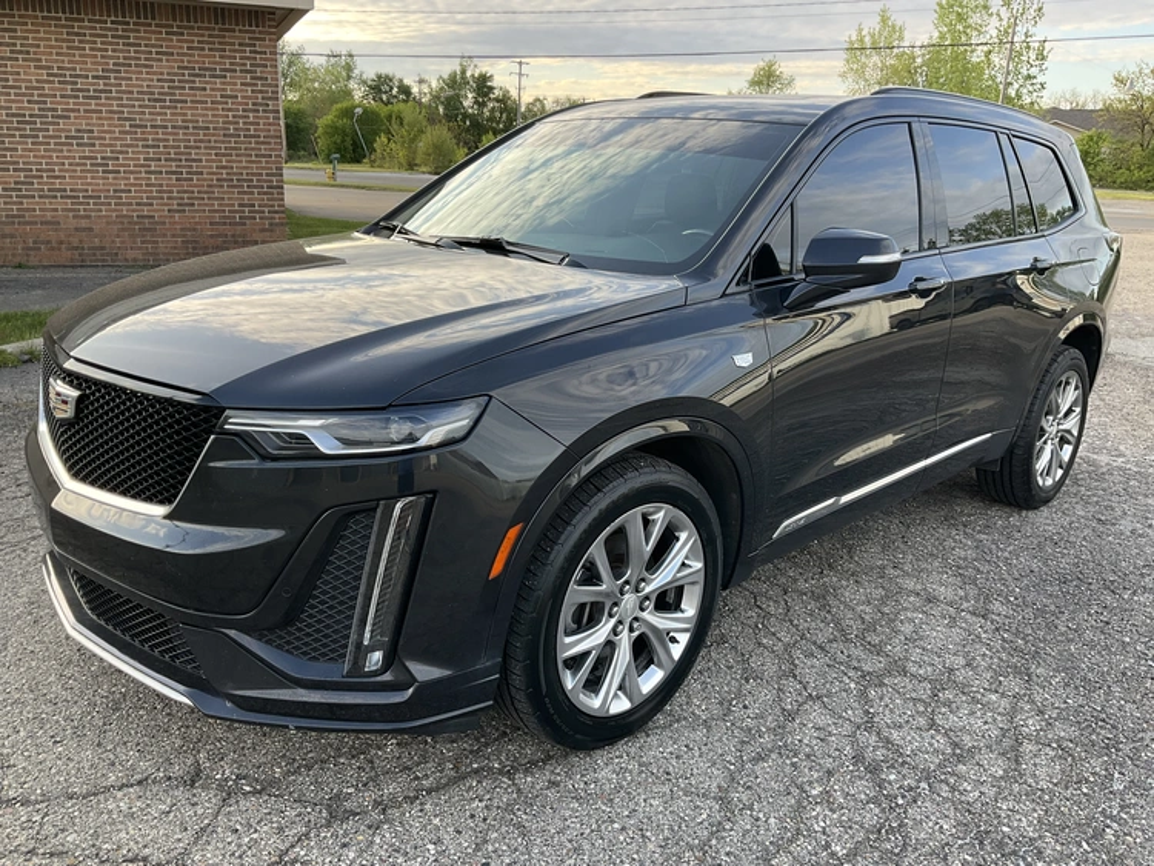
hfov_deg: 61.6
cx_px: 577
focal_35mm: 29
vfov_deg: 48.3
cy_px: 433
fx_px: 967
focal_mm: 3
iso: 25
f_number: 1.8
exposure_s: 1/223
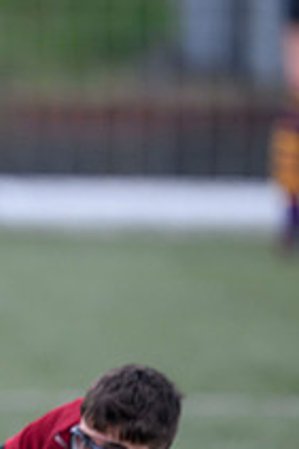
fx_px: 19153
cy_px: 287
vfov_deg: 1.3
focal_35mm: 1535
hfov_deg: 0.9
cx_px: -271
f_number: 4
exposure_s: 1/1600
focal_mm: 560
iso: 640
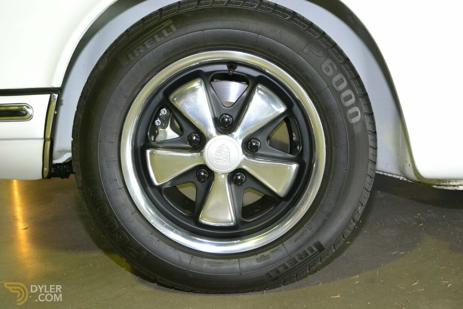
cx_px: 232
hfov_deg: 37.9
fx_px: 675
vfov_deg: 25.8
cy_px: 154
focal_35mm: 52
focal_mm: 35
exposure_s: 1/60
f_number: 5
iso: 1800
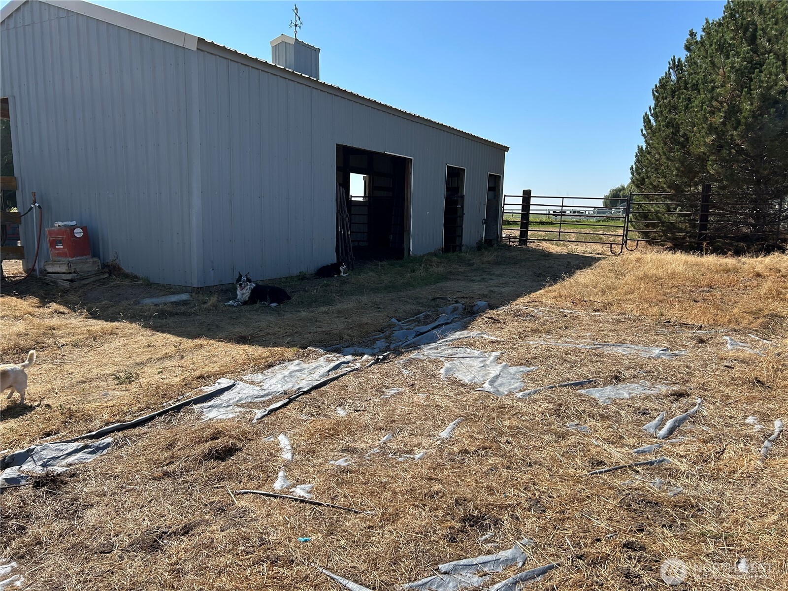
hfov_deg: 67.3
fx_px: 592
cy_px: 296
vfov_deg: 53.1
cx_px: 394
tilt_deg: -8.7
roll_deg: -1.1
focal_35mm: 26
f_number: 1.5
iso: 50
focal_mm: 5.7
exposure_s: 1/3831
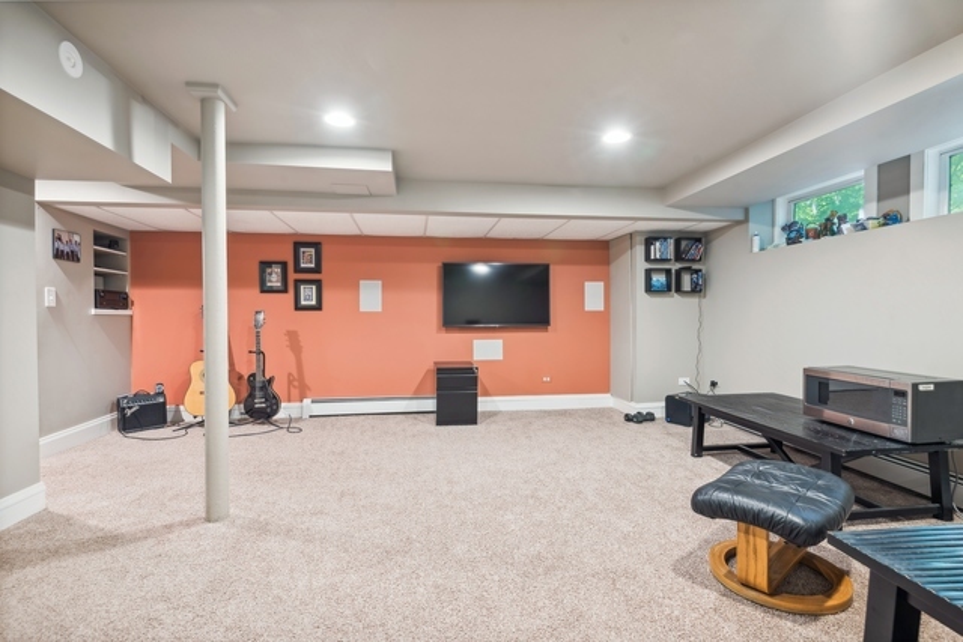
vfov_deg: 67.4
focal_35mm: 18
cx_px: 482
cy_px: 321
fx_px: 482
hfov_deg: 90.0
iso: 200
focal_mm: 18
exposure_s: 1.6
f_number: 9
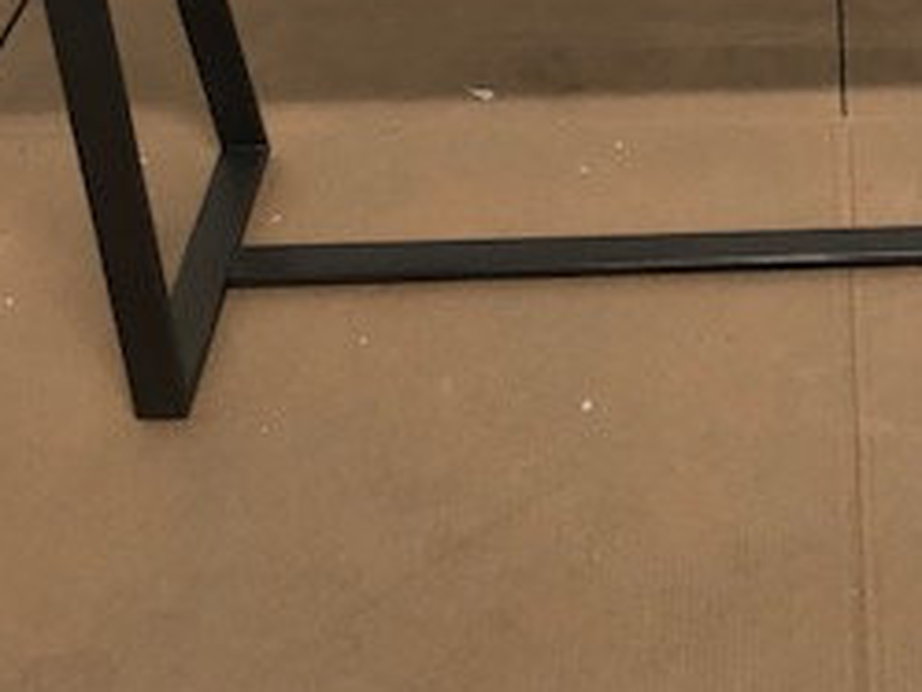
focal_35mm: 72
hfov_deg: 26.2
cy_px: 259
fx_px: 1919
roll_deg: +1.4
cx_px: 818
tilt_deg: -39.0
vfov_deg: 20.4
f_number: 1.8
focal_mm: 4
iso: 100
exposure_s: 1/13
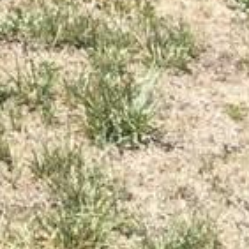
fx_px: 1619
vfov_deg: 7.9
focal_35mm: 199
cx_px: -297
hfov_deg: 8.2
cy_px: -422
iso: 25
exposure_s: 1/431
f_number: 2.4
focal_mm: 3.3
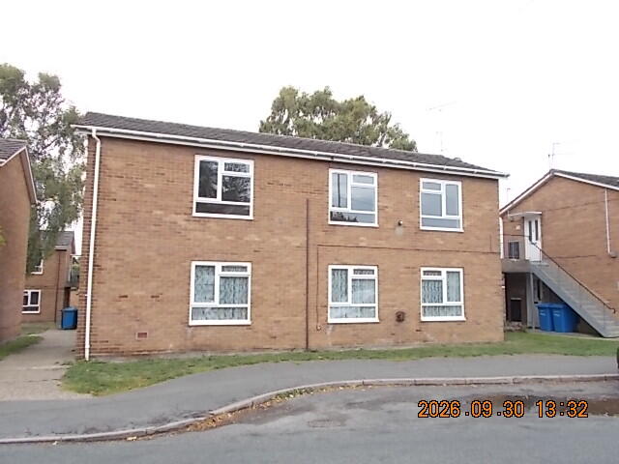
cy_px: 232
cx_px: 310
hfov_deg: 60.0
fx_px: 536
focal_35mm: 30
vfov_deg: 46.8
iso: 80
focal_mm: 5.3
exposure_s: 1/125
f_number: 3.4
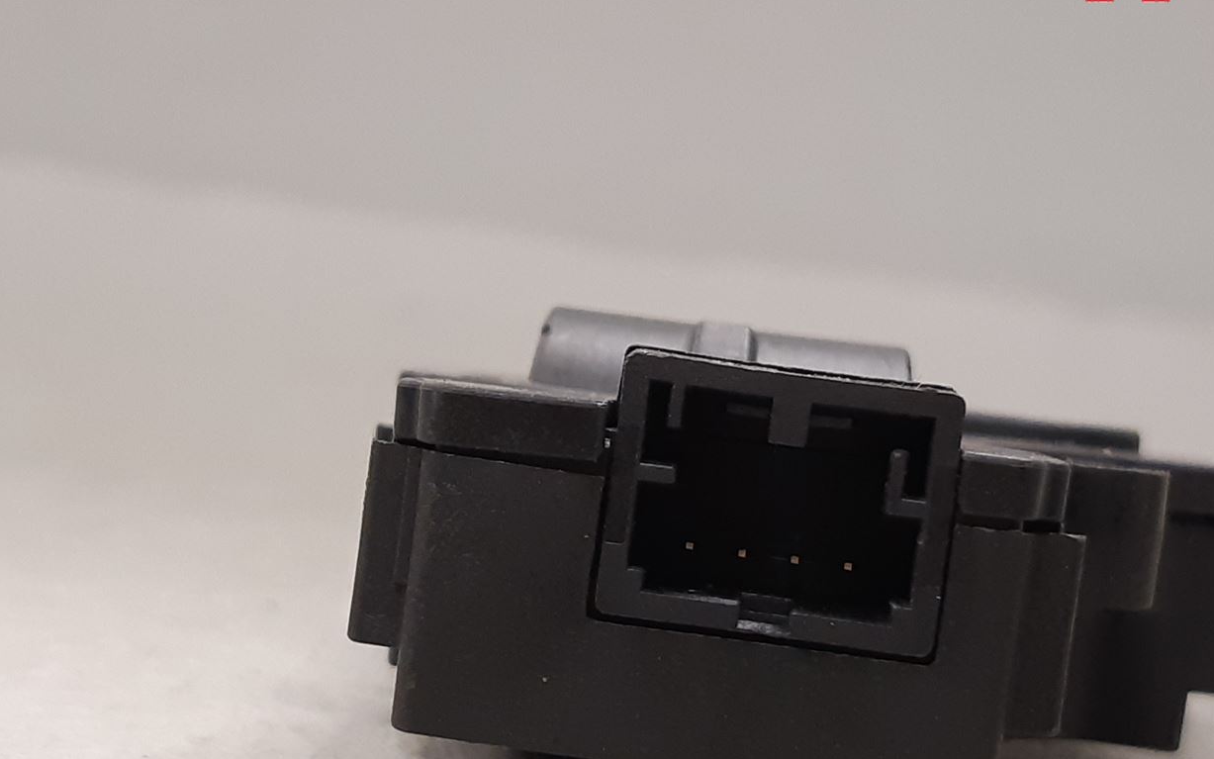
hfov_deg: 43.4
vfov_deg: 27.5
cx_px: 680
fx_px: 1522
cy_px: 595
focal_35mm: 46
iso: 160
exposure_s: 1/50
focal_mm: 3.93
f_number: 1.7
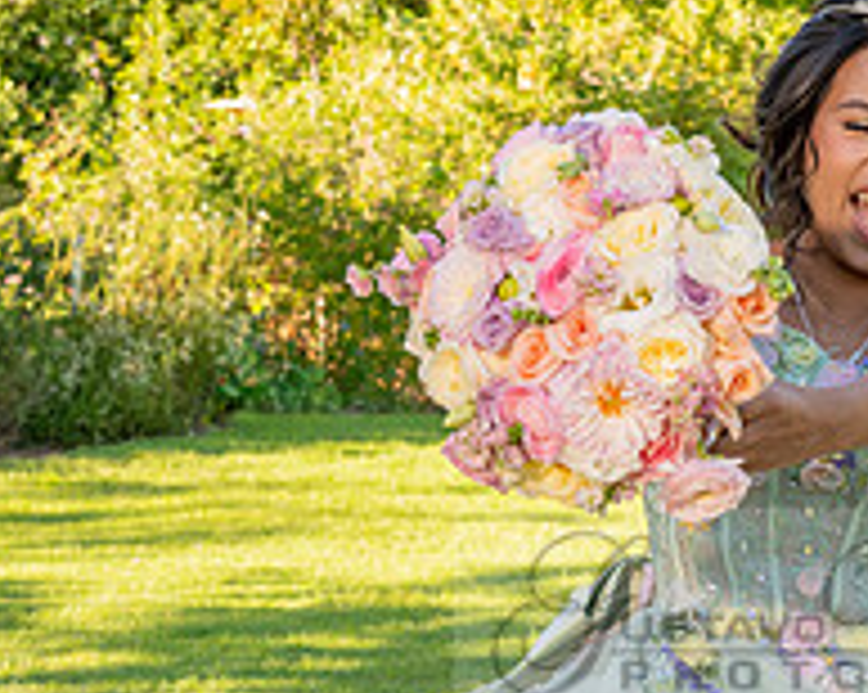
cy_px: 614
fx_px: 3619
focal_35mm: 141
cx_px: 846
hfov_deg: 13.5
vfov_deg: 10.9
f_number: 7.1
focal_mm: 50
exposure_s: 1/200
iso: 200
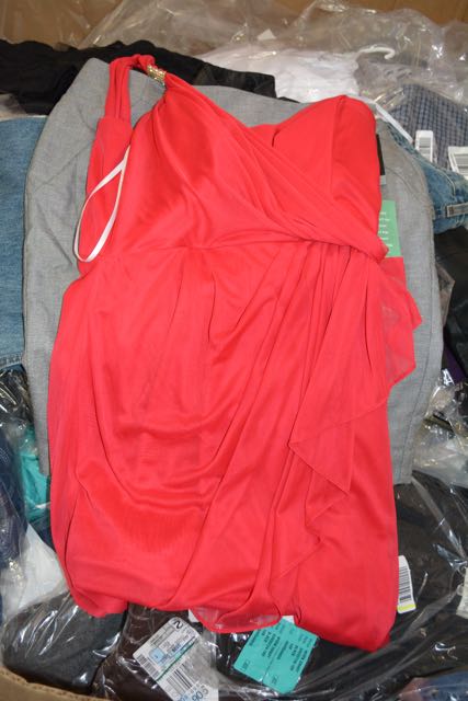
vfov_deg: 57.2
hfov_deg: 40.0
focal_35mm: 33
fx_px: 643
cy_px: 350
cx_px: 234
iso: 1400
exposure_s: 1/60
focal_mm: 22
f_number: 4
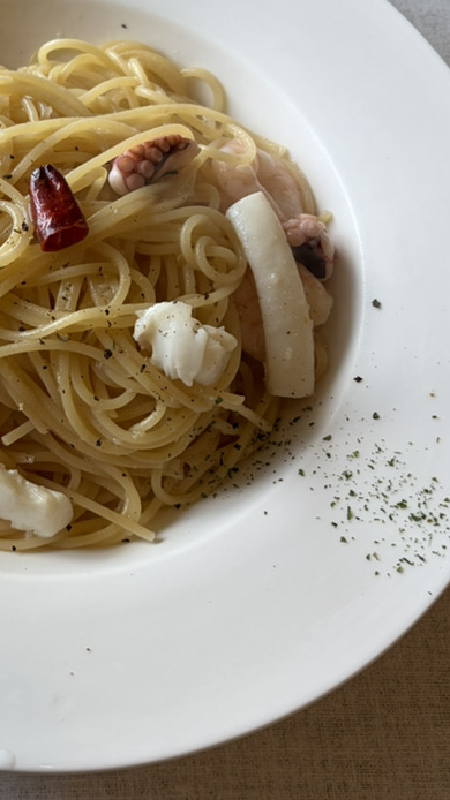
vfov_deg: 41.8
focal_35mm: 49
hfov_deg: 23.6
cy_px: 308
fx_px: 1040
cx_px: 31
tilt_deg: -66.3
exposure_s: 1/125
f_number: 1.6
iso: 32
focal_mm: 5.96
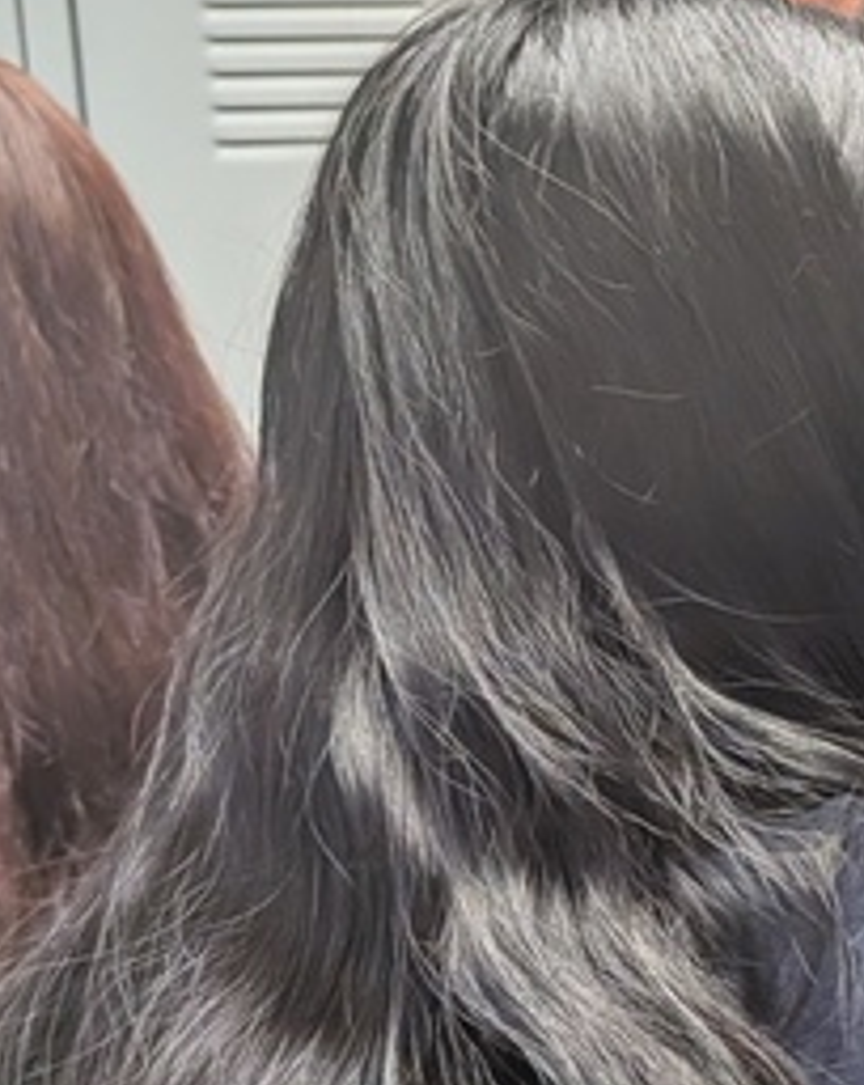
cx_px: 1618
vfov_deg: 20.4
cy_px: 608
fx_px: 3012
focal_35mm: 94
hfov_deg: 14.2
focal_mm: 6.9
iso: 415
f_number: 1.68
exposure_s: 1/60
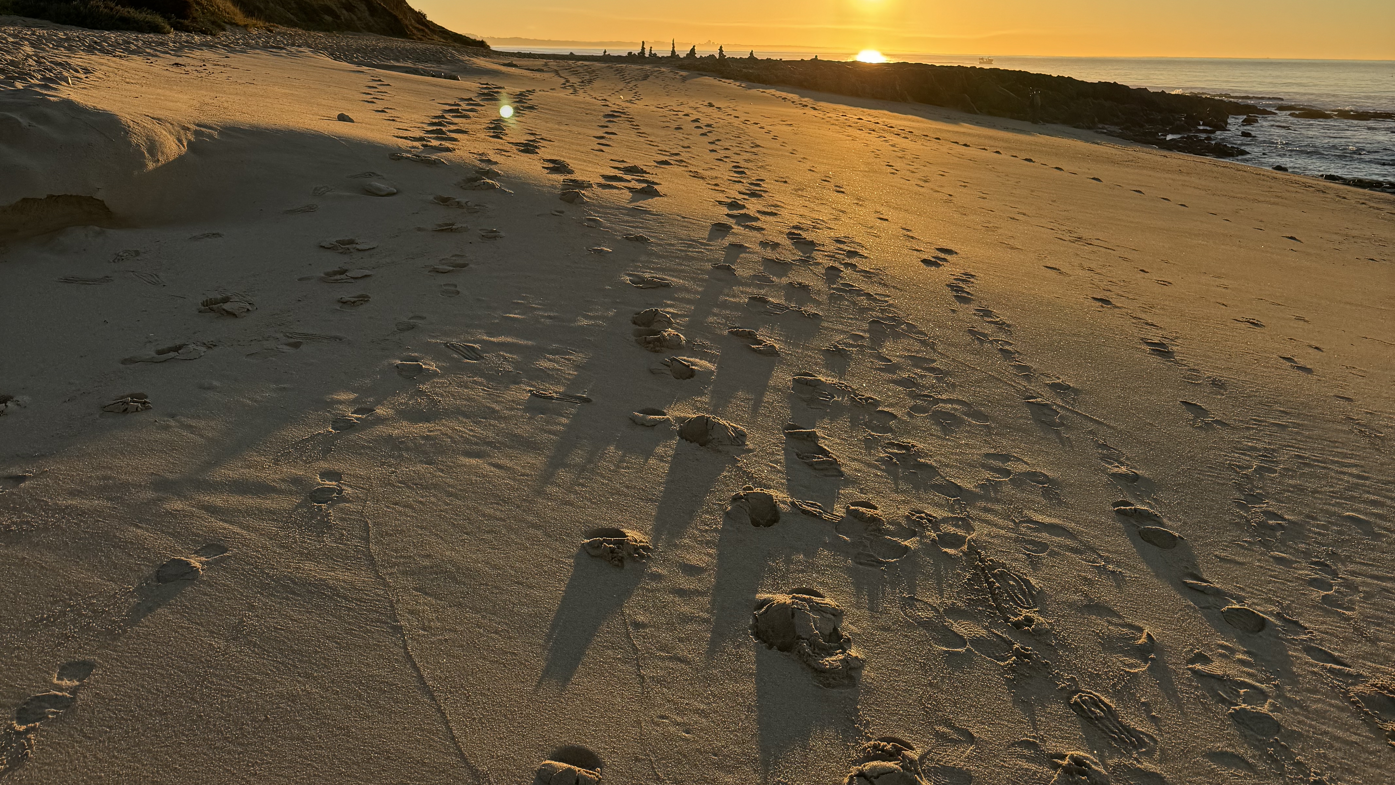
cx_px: 696
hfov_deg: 56.6
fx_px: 1295
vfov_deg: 31.7
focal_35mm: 35
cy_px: 47
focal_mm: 6.76
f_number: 1.78
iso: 80
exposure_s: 1/4608
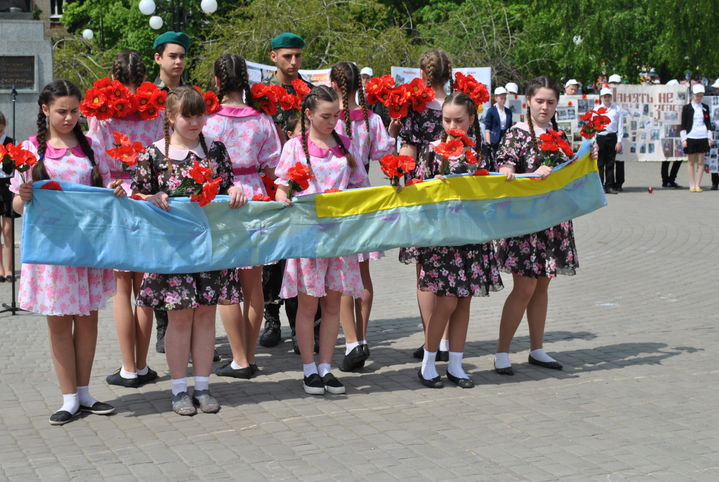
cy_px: 246
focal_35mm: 66
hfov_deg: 30.5
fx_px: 1320
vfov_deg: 20.7
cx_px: 354
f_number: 8
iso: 100
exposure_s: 1/250
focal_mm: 42
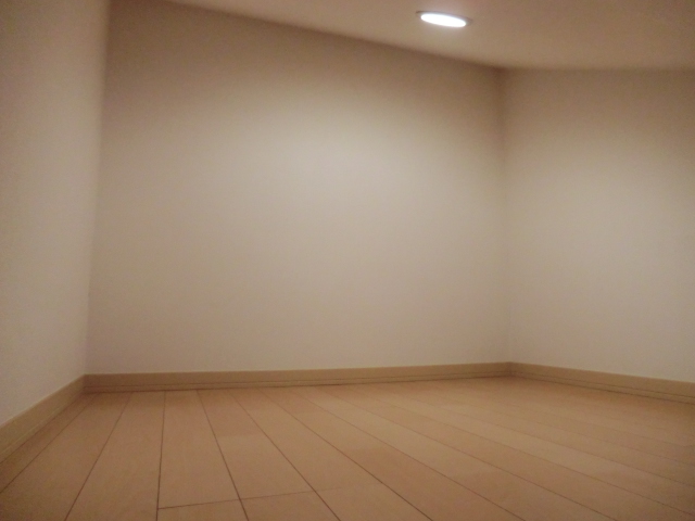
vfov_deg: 56.8
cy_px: 260
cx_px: 348
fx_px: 482
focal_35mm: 24
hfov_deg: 71.6
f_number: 3.2
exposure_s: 1/60
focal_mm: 4.3
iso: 500
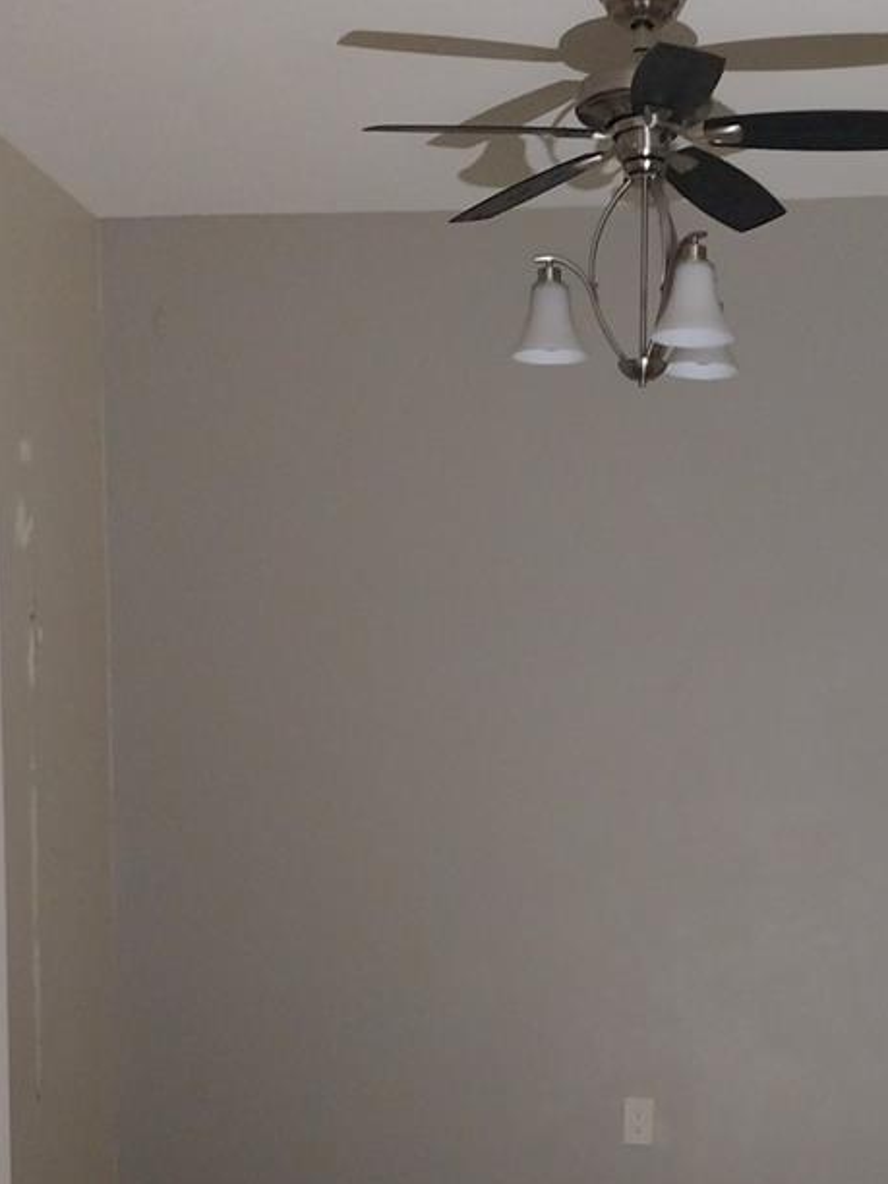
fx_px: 1744
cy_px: 755
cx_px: 588
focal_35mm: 51
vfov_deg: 37.2
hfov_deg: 28.4
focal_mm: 4
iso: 640
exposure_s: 1/24
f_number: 1.8
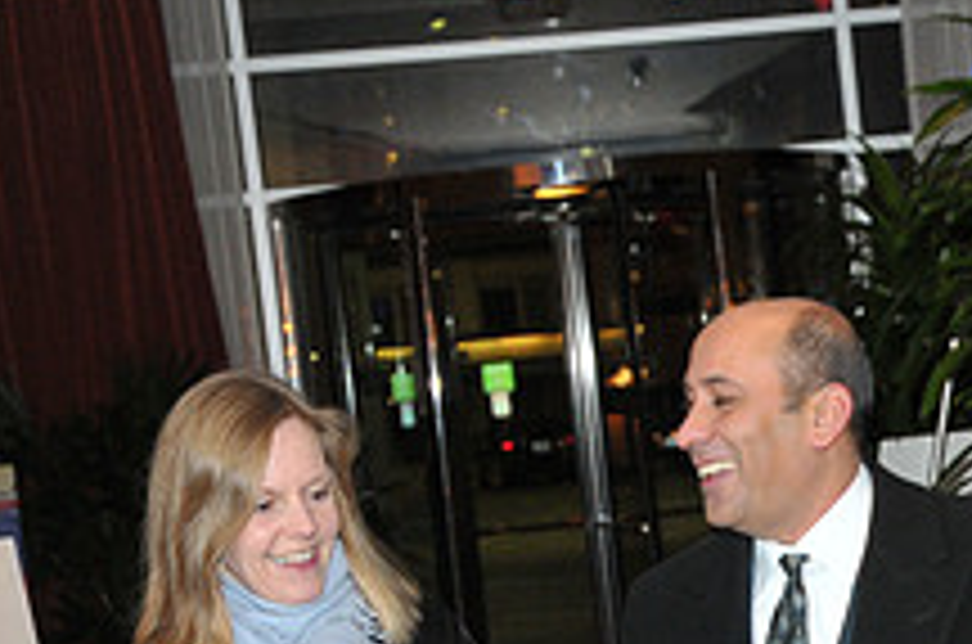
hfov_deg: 16.4
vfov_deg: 11.2
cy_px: 561
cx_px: 1076
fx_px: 3260
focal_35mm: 121
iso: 640
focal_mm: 30
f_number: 5.6
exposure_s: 1/40
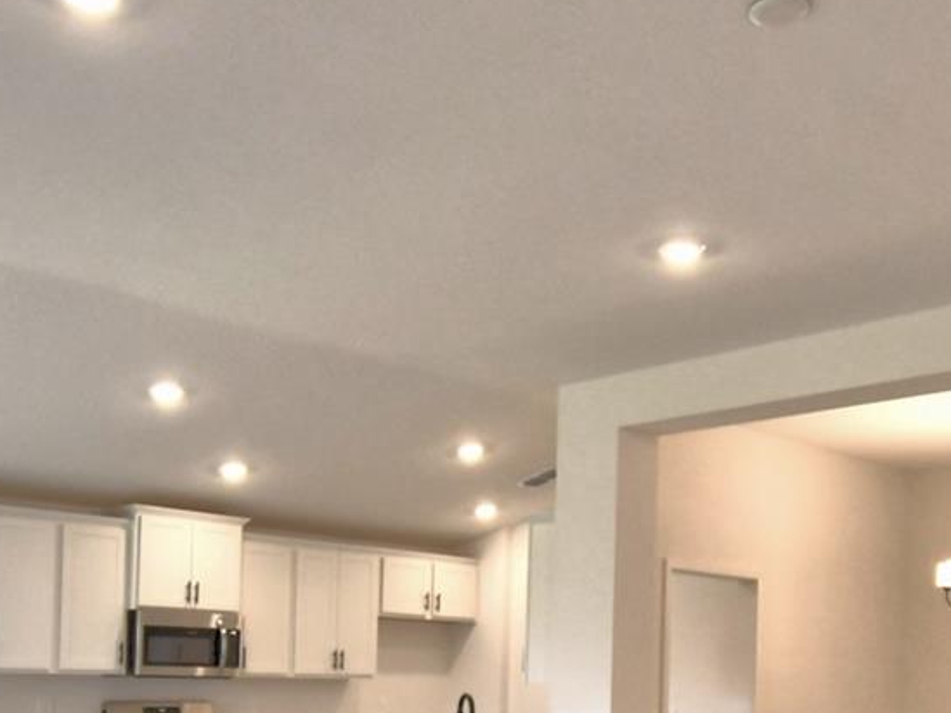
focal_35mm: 42
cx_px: 475
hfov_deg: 44.8
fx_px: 1154
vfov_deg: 32.6
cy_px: 649
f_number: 4.5
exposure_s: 1/100
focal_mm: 10
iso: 400
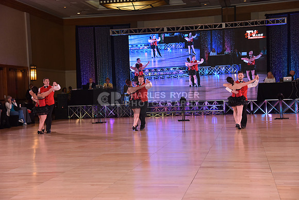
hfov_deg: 32.4
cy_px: 100
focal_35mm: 62
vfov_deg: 21.9
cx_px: 150
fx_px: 515
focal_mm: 62
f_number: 5
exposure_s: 1/250
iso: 1600
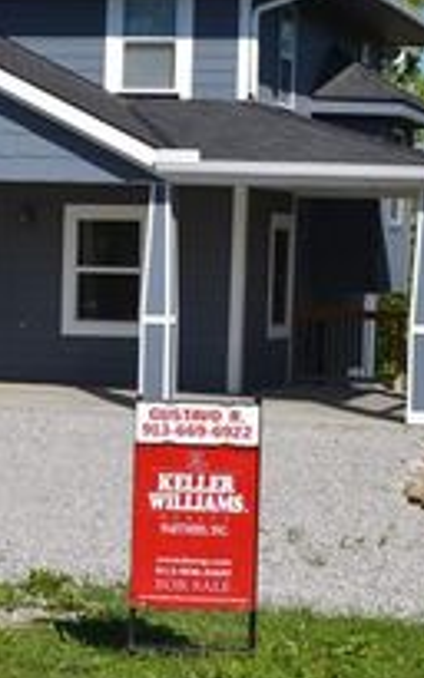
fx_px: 2202
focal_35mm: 119
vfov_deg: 17.5
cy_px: 243
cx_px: 186
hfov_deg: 11.0
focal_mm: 32
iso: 100
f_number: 8
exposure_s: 1/250
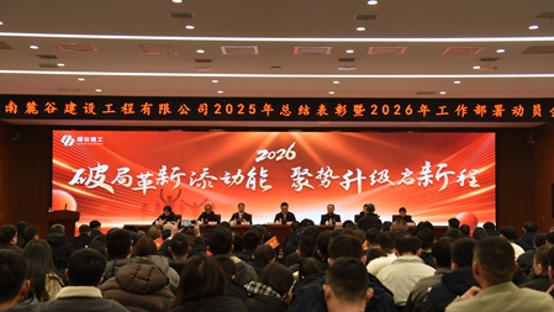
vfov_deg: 21.5
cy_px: 175
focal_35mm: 56
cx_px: 284
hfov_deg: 37.2
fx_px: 823
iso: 400
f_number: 4
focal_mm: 48
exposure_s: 1/60
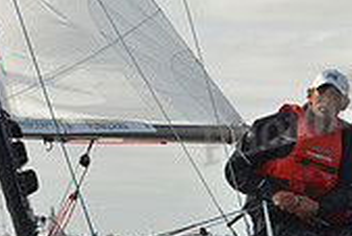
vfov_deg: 5.0
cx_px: 94
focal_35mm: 275
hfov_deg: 7.5
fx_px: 2691
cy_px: 250
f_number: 8
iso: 400
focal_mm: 80
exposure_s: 1/1600
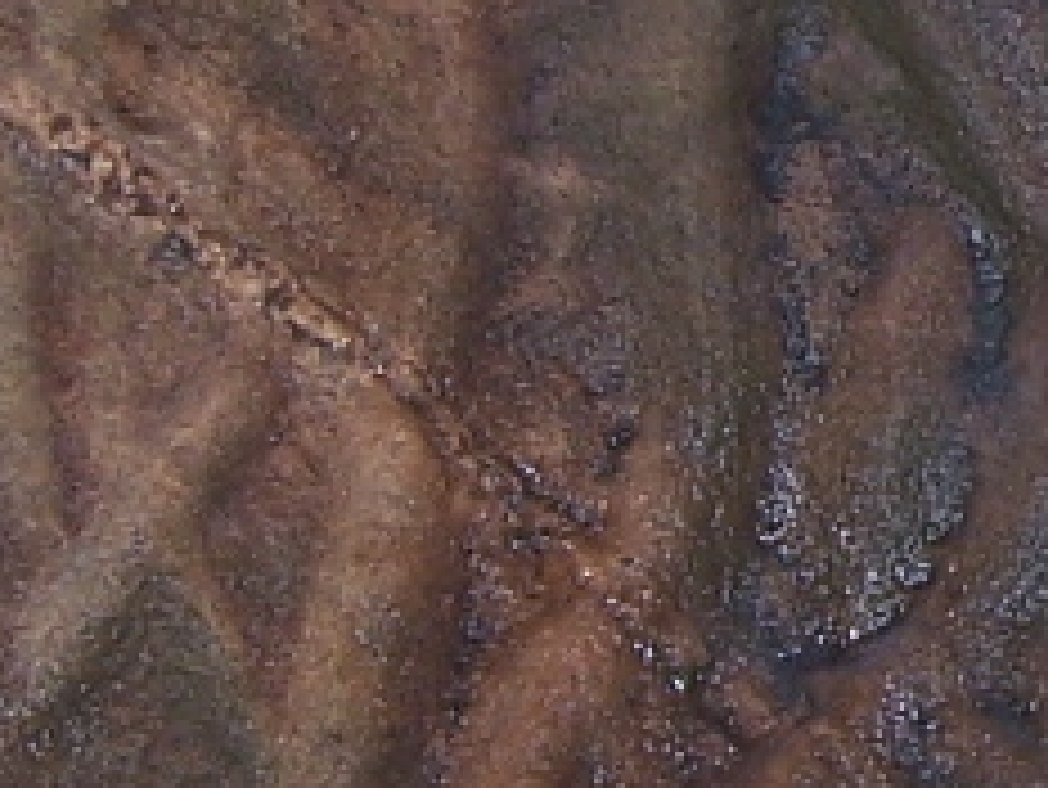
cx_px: 1390
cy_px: -117
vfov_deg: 8.7
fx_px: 5149
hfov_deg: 11.3
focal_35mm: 170
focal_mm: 5.5
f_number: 2.8
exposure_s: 1/60
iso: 80
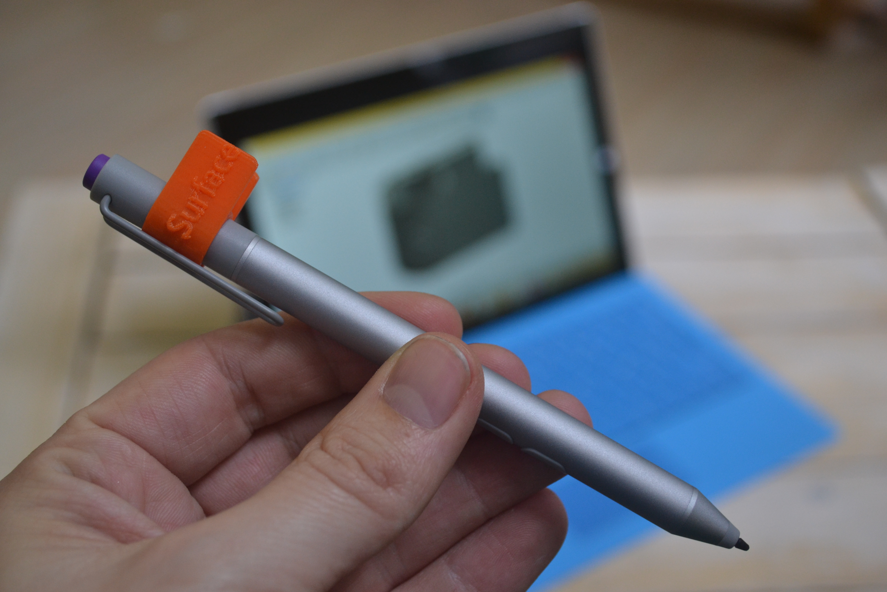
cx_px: 444
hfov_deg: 36.9
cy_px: 296
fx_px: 1330
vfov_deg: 25.1
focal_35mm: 54
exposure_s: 1/60
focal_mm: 36
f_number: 5
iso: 800
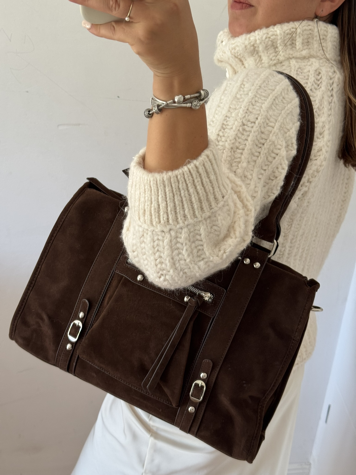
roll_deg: -6.5
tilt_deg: -25.0
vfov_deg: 39.7
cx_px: 178
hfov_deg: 30.3
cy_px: 238
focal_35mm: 48
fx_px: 658
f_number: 1.78
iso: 100
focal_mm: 6.76
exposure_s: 1/97
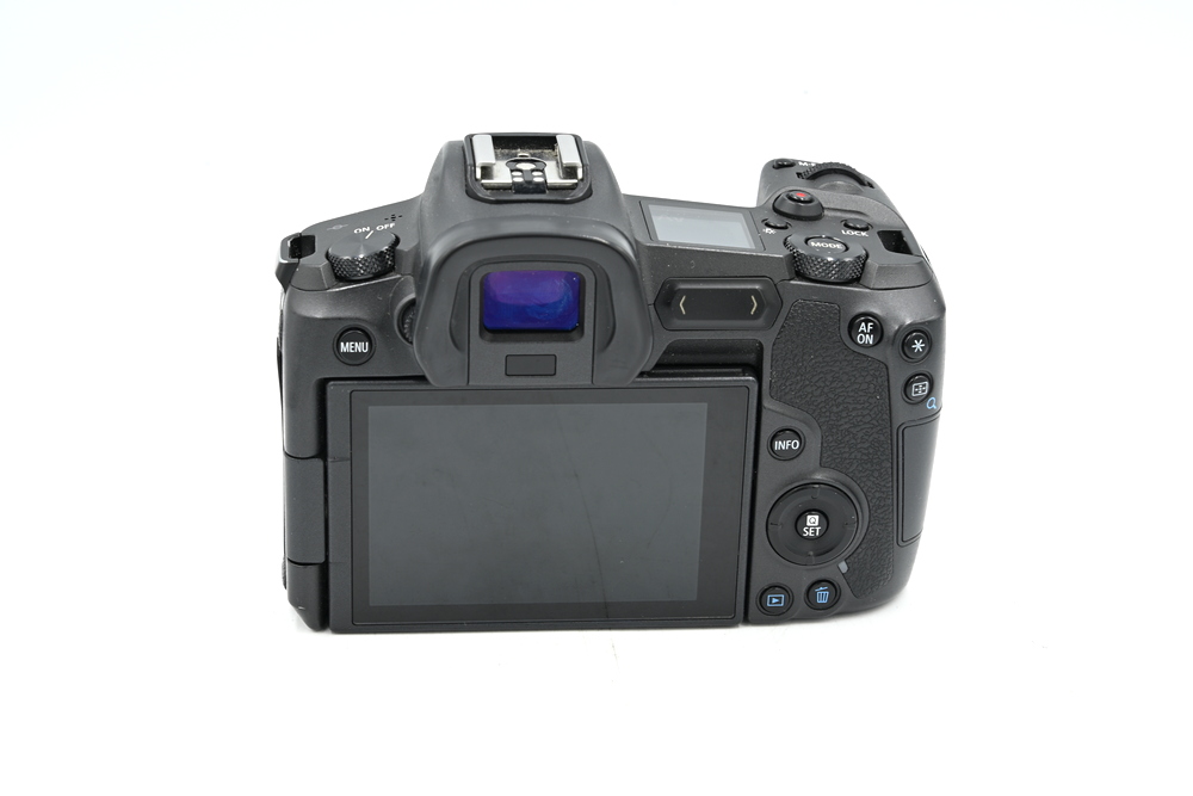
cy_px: 398
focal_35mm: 75
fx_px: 2486
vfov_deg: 18.2
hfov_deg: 27.0
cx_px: 596
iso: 100
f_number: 14
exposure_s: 1/10
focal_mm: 75
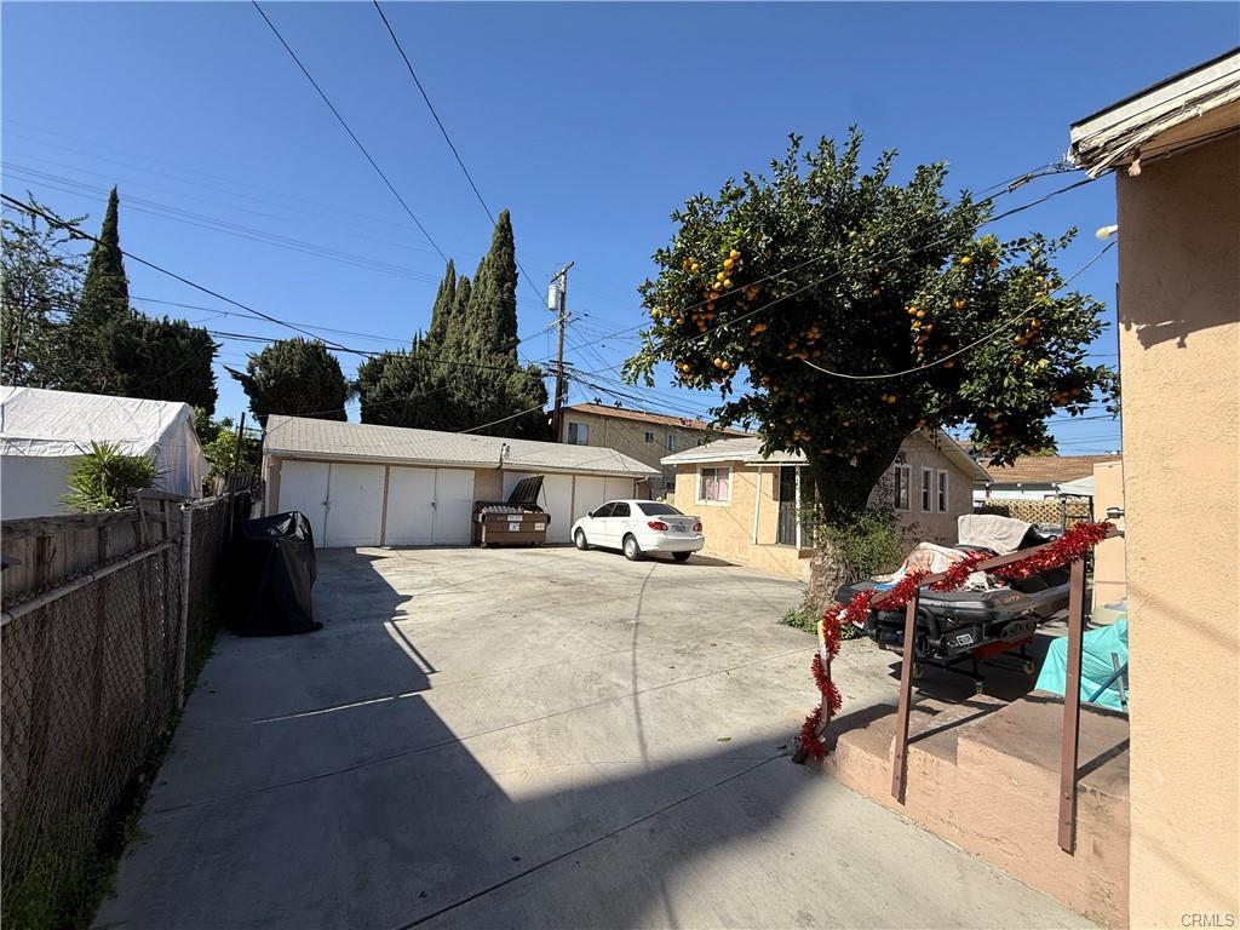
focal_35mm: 14
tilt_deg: +4.1
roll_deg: -2.6
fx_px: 502
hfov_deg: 102.1
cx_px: 620
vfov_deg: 85.7
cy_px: 465
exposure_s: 1/1901
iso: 50
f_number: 2.2
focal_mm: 2.22
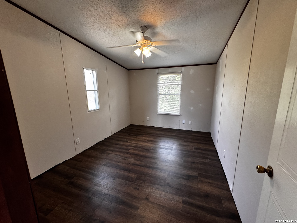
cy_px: 112
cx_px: 148
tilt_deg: -10.0
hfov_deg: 102.1
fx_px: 120
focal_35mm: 14
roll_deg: +0.7
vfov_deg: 85.7
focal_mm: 2.22
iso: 320
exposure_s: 1/120
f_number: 2.2
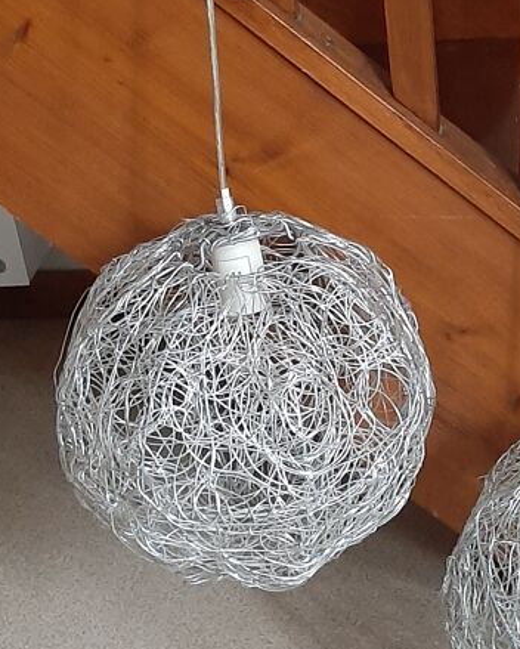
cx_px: 350
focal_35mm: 77
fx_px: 1479
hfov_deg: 19.9
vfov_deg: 24.5
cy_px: 190
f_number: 1.7
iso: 400
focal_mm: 3.93
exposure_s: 1/20
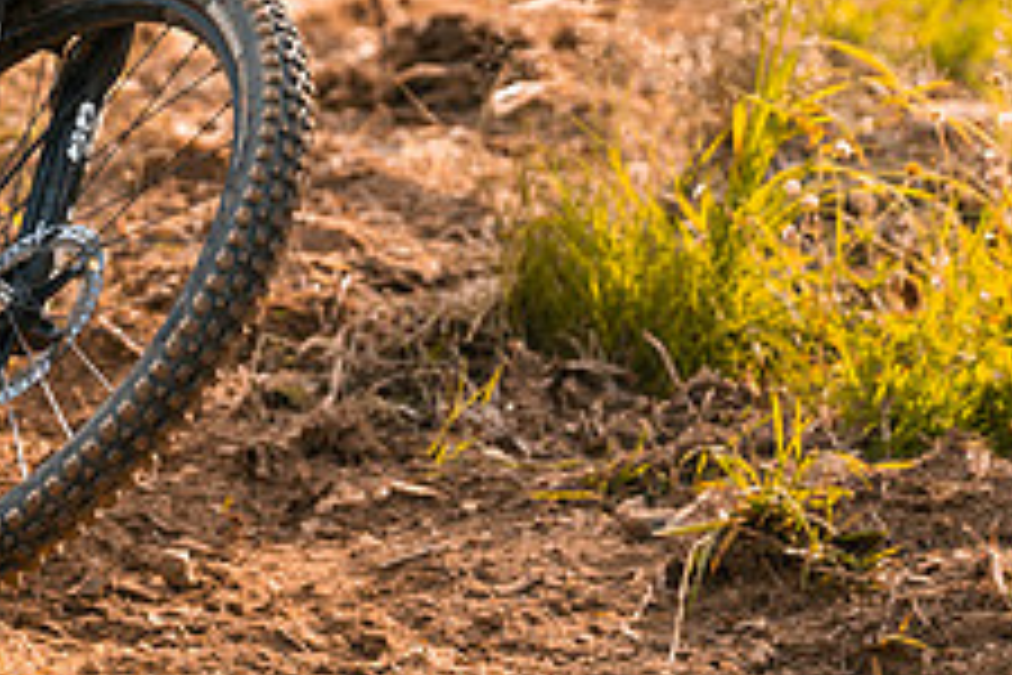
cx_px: 426
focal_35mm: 479
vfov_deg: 2.9
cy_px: -417
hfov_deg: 4.3
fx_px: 13464
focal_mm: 130
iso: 200
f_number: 2.8
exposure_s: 1/1250
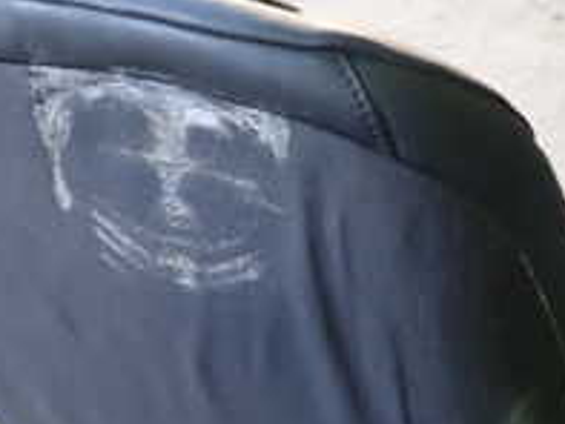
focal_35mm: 76
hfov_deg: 25.6
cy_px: 435
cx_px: 247
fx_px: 1241
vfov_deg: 18.8
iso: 200
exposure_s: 1/30
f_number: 2
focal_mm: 4.5
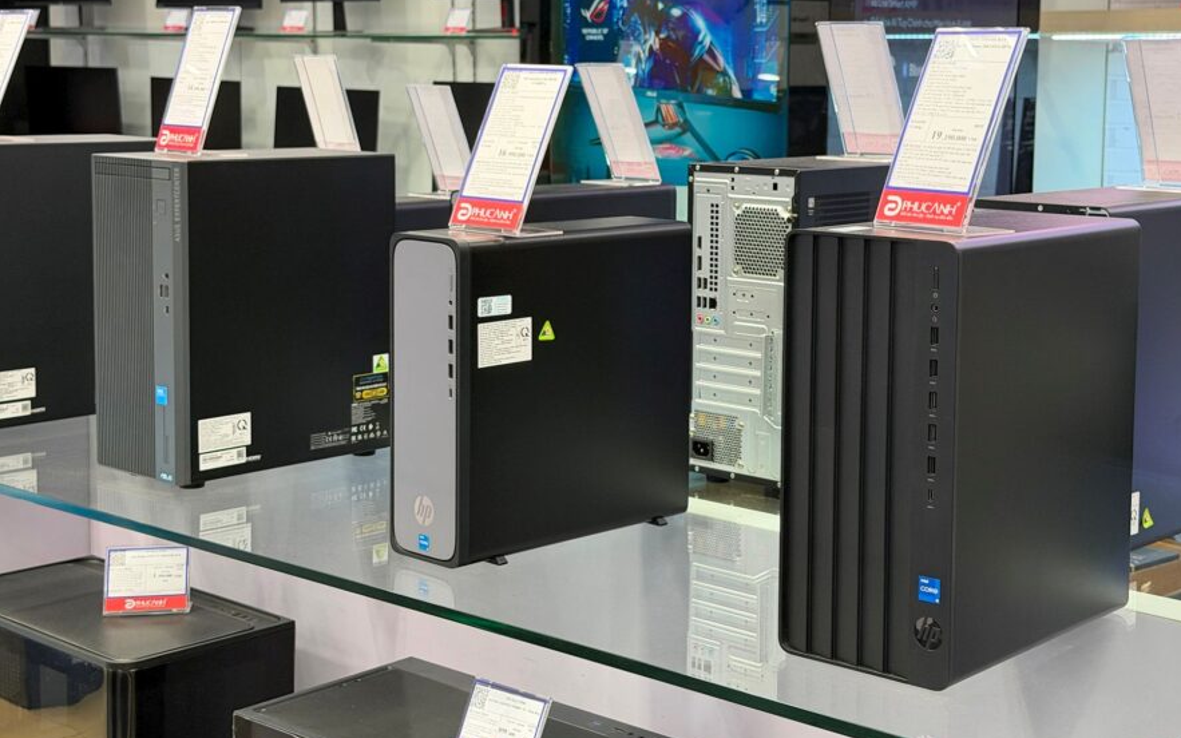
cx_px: 662
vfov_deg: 21.9
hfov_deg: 34.5
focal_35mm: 59
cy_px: 265
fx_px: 1899
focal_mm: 6.76
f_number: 1.78
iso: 160
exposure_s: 1/50
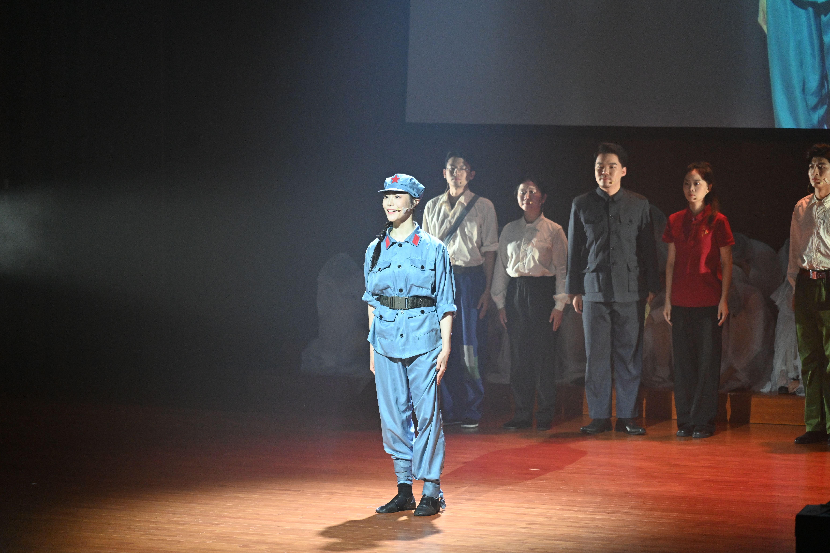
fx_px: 2766
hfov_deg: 17.1
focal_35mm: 120
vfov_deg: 11.4
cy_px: 276
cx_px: 415
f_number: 4
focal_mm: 120
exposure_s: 1/125
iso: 3200
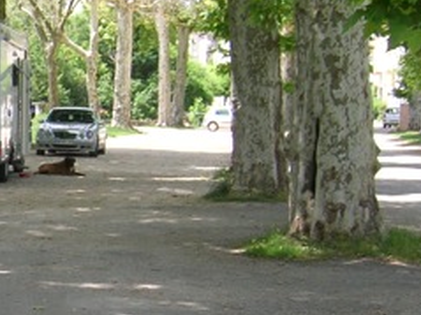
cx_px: -144
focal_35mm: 114
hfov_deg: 16.2
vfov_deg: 13.0
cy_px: 174
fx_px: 1386
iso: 50
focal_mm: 5.7
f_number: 4.9
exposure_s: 1/69.8
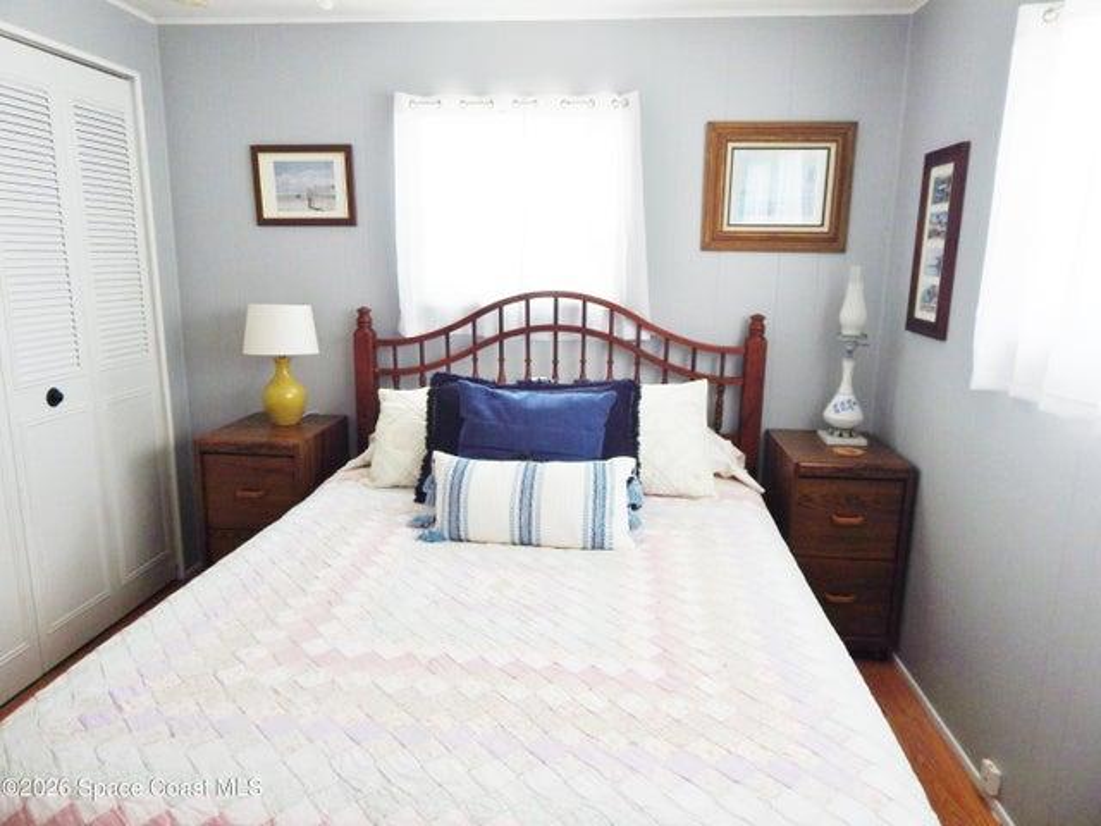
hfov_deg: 76.4
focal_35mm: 22
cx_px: 550
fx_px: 700
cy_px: 413
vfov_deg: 61.1
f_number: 3
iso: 125
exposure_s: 1/60
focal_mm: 4
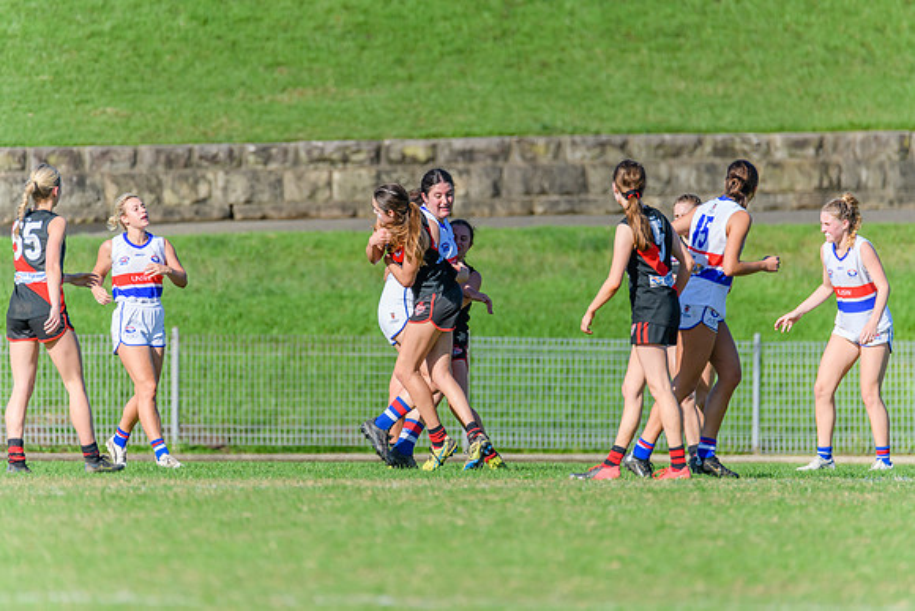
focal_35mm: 655
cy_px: 289
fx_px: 16648
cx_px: 474
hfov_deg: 3.1
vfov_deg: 2.1
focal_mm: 600
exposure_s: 1/1600
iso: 640
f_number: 6.3
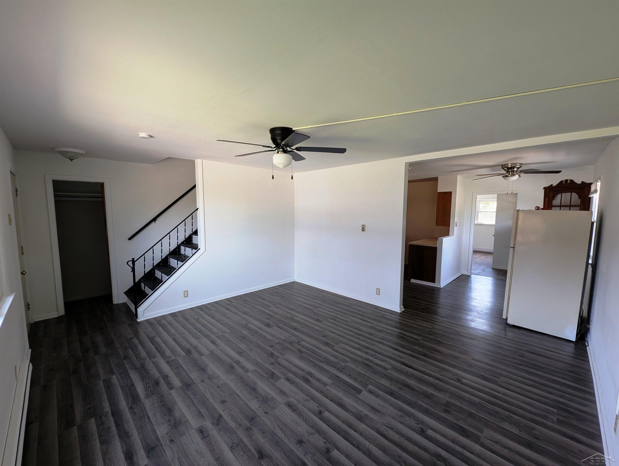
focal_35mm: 13
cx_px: 310
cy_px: 233
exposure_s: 1/44.1
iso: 62
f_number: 2.2
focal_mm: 1.95
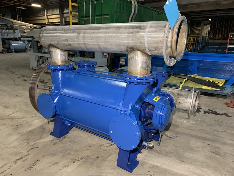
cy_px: 88
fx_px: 176
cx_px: 117
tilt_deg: -14.0
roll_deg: -1.4
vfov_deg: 53.1
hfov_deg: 67.3
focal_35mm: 26
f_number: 1.8
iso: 400
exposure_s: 1/40
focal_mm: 4.25
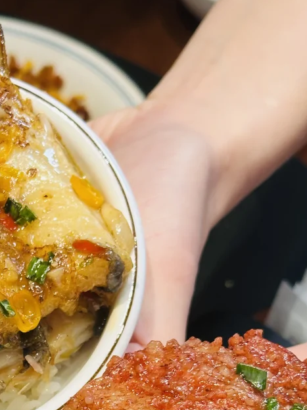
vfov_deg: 17.3
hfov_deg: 13.2
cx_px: 13
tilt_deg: -52.5
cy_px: 414
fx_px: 1313
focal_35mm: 111
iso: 100
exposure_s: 1/100
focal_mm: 6.86
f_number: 1.78
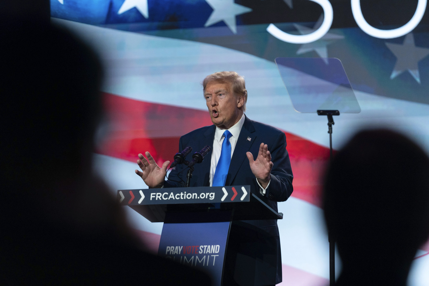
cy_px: 143
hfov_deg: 10.3
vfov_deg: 6.9
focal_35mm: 200
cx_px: 214
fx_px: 2383
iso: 2500
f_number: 3.5
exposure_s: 1/400
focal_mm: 200
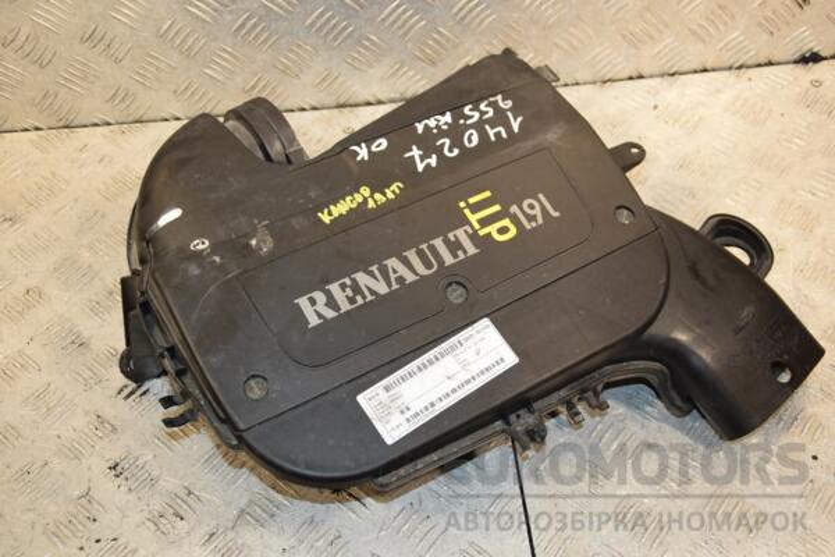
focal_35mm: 42
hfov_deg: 46.4
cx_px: 418
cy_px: 278
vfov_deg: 31.9
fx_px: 974
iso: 800
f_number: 5.6
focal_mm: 28
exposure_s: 1/200
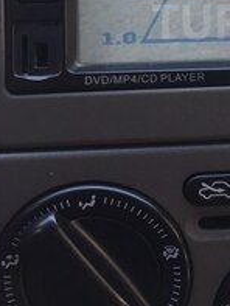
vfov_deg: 25.7
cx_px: 272
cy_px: 22
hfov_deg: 19.1
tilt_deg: -29.0
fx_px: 646
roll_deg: -0.3
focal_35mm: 73
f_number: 2.2
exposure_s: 1/100
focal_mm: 4.15
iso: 32
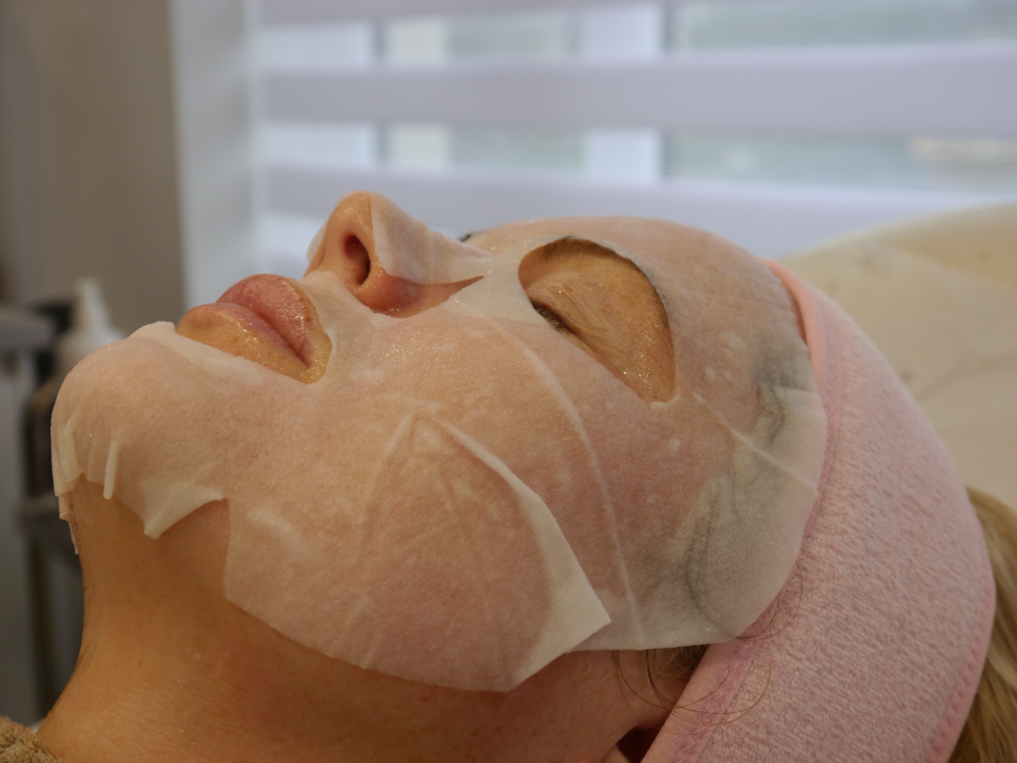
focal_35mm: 50
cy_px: 382
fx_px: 1469
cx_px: 508
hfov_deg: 38.2
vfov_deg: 29.1
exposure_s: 1/125
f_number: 5
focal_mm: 25
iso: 160
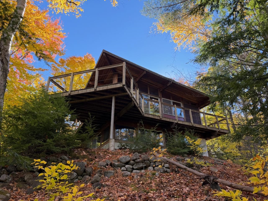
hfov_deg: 71.6
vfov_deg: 56.8
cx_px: 134
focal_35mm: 24
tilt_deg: +25.9
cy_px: 100
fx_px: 186
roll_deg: +0.5
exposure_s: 1/317
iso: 100
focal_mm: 6.76
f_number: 1.78
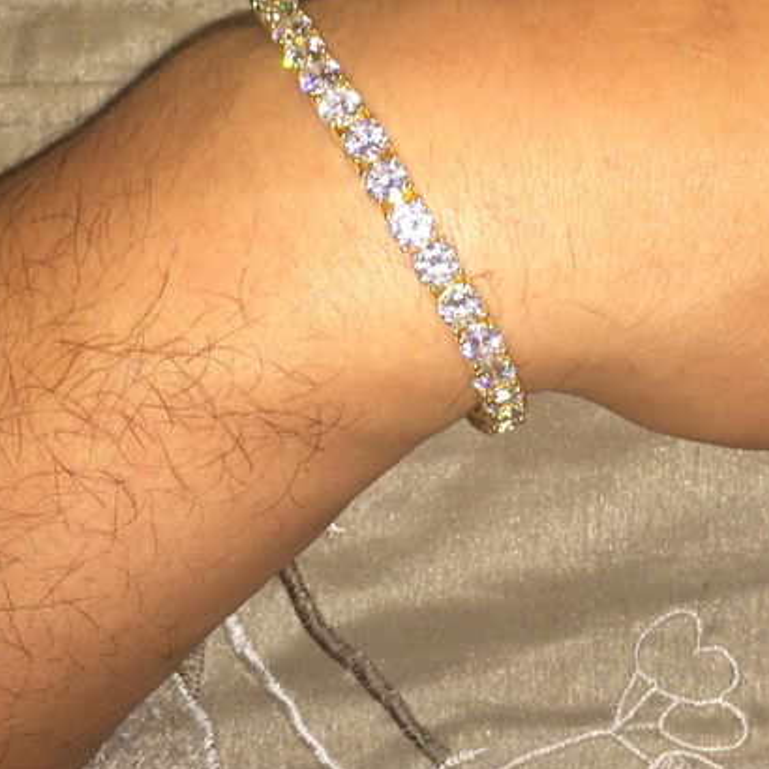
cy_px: 178
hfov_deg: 26.7
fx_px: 1609
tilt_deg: -74.5
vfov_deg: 26.5
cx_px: 520
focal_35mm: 64
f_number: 2.2
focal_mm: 4.15
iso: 32
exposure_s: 1/54
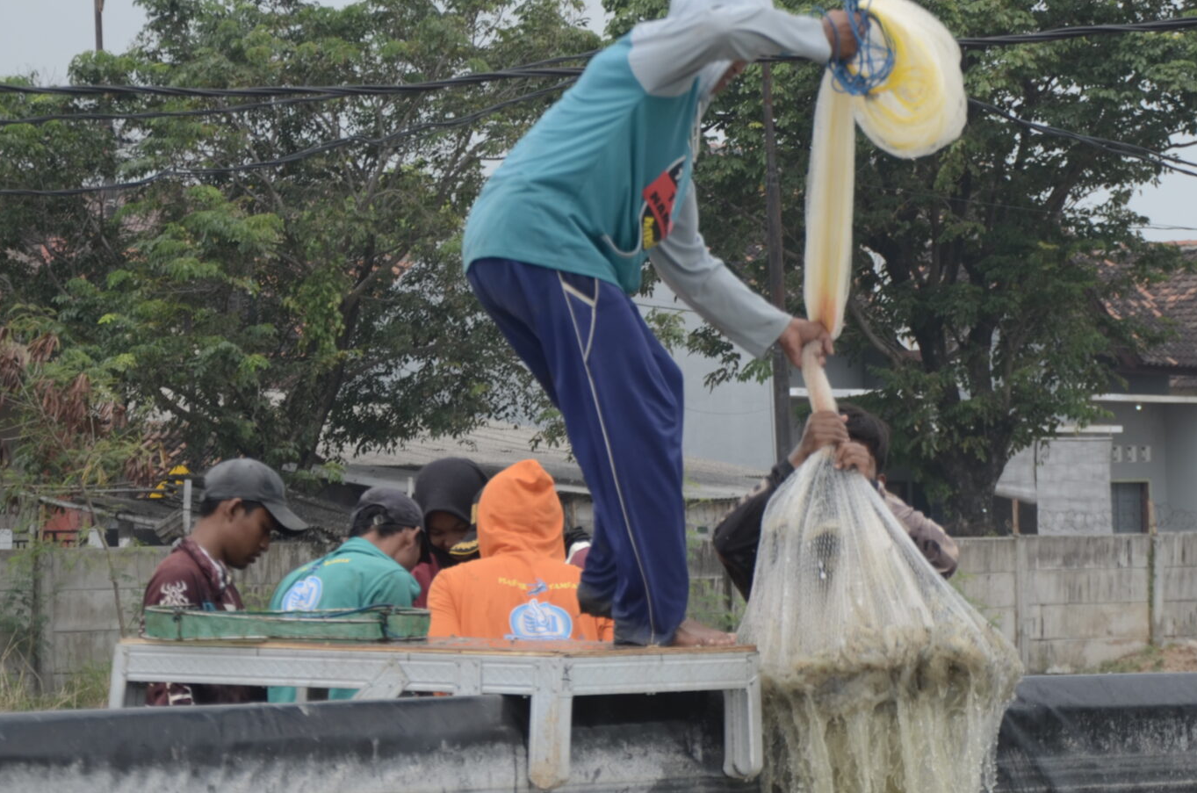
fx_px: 6172
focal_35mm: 186
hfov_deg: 11.0
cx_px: 939
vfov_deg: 7.3
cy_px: 526
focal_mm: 66
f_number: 5.3
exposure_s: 1/400
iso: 100
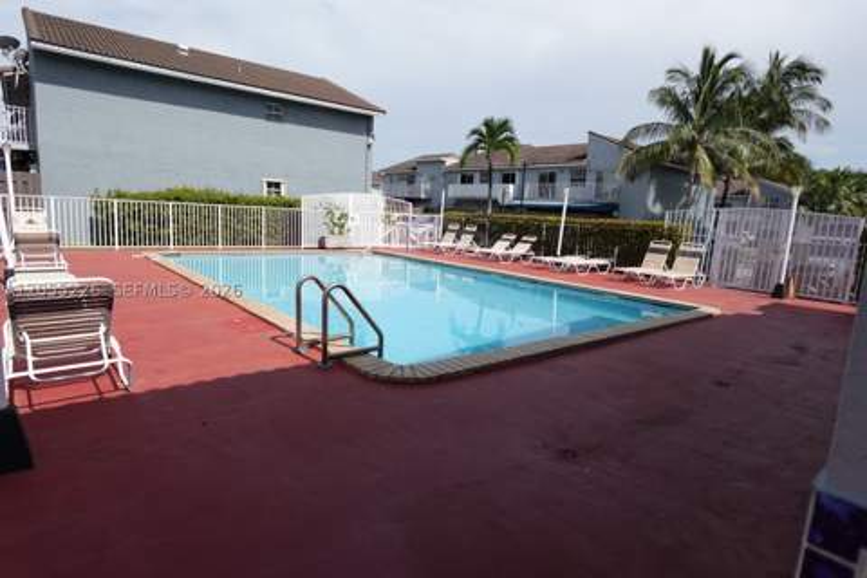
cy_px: 289
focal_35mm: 20
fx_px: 482
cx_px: 434
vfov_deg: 61.9
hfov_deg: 84.0
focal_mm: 7.6
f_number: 2
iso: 125
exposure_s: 1/4000
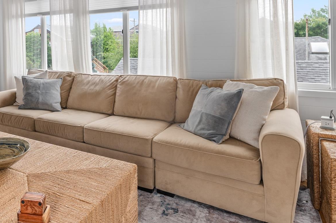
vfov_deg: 41.6
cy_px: 44
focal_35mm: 30
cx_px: 54
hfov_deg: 56.1
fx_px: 280
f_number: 7.1
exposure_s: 1/13
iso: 320
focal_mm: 17
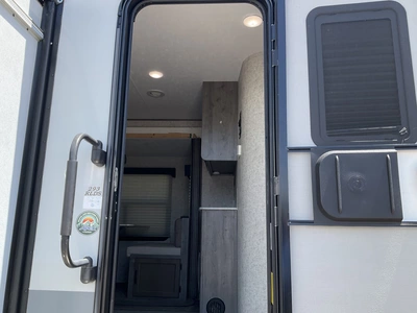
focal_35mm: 29
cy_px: 156
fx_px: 349
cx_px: 208
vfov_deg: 48.2
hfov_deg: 61.7
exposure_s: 1/383
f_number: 1.8
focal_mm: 3
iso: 25
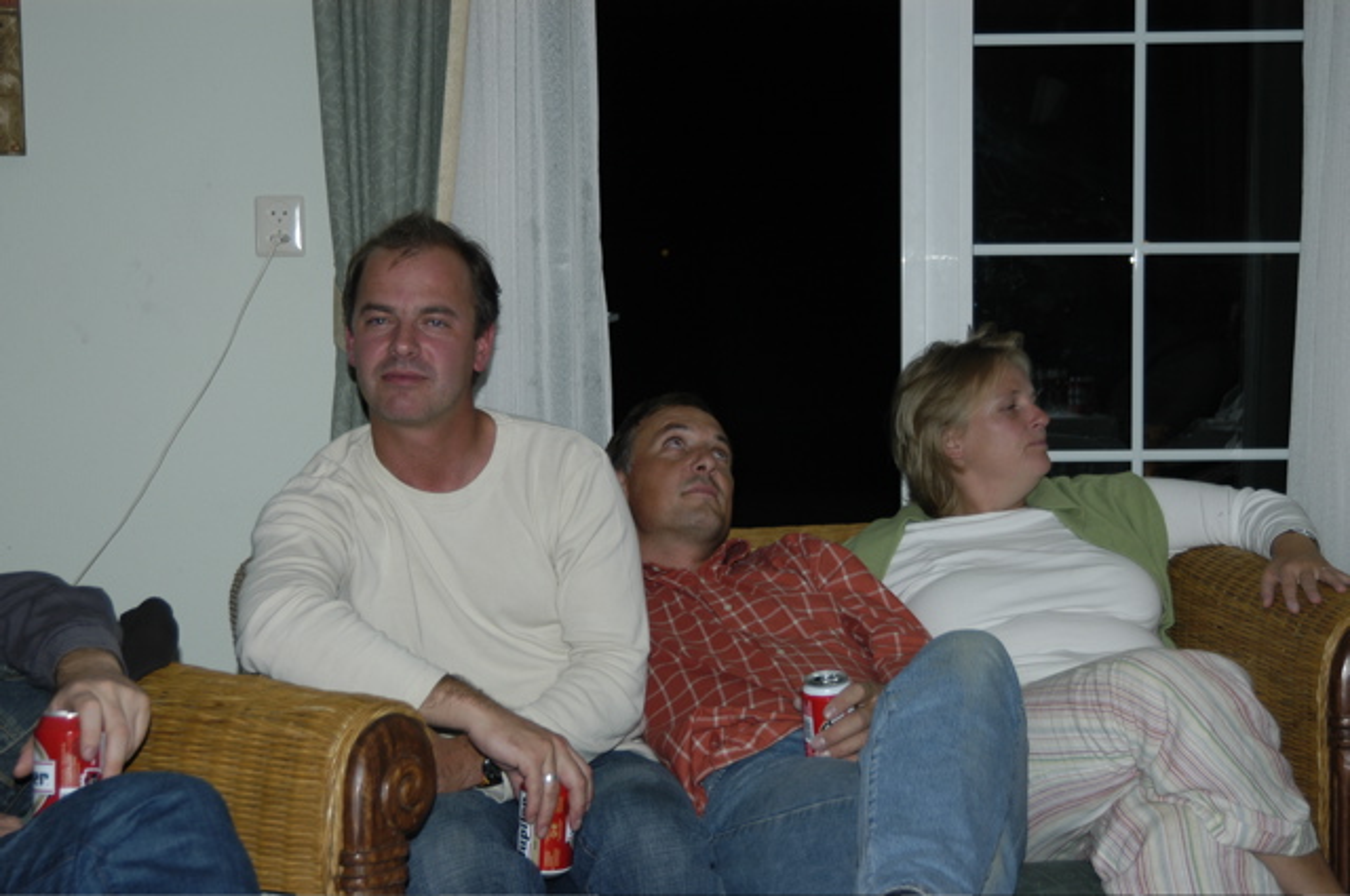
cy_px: 448
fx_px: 2697
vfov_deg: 18.9
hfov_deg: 28.1
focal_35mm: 72
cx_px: 675
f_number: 4.5
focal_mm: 48
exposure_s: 1/60
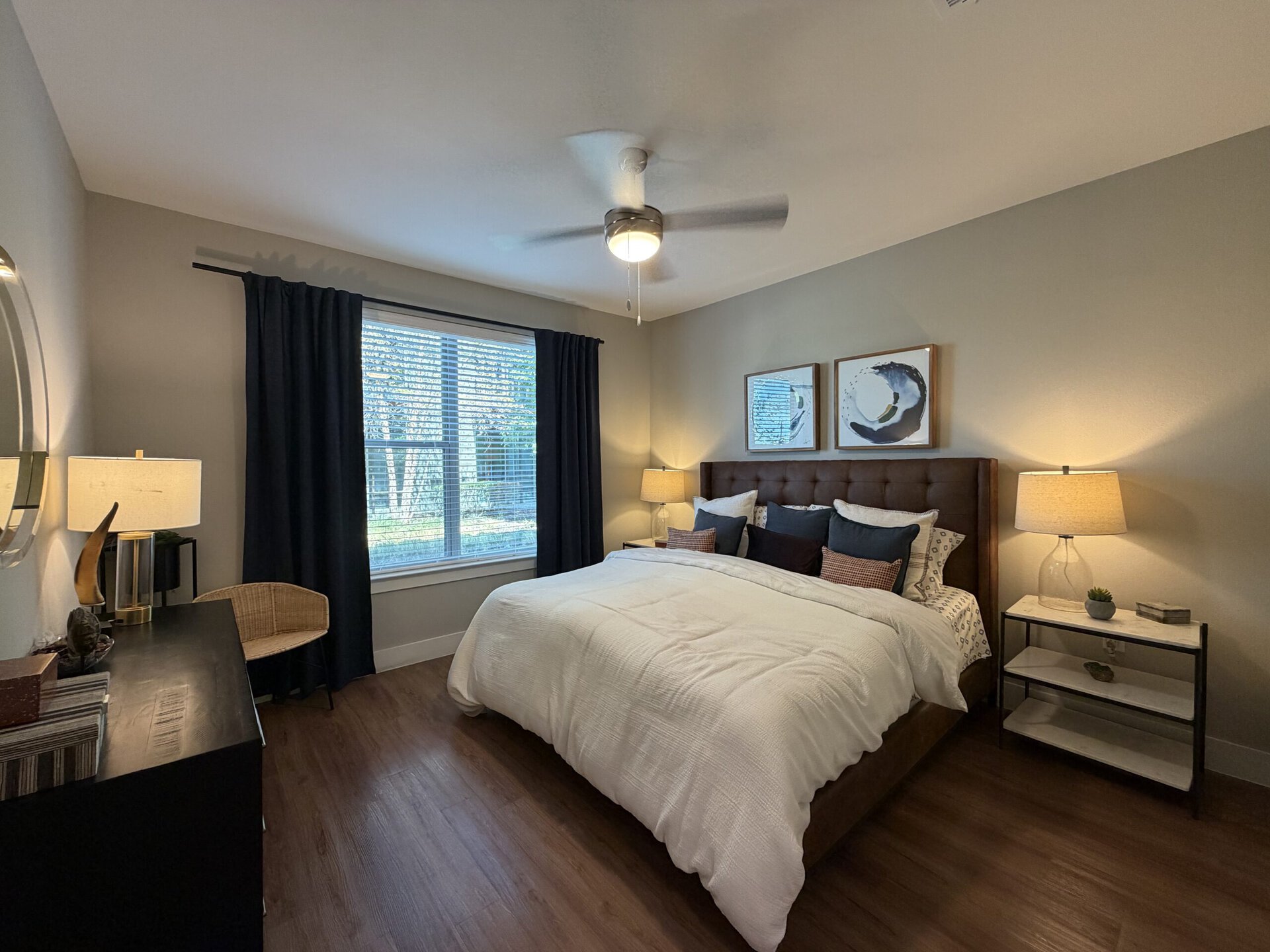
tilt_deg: -1.8
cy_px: 476
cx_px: 635
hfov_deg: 102.1
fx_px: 514
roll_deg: +0.6
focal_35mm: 14
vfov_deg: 85.7
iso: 200
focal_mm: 2.22
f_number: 2.2
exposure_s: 1/60
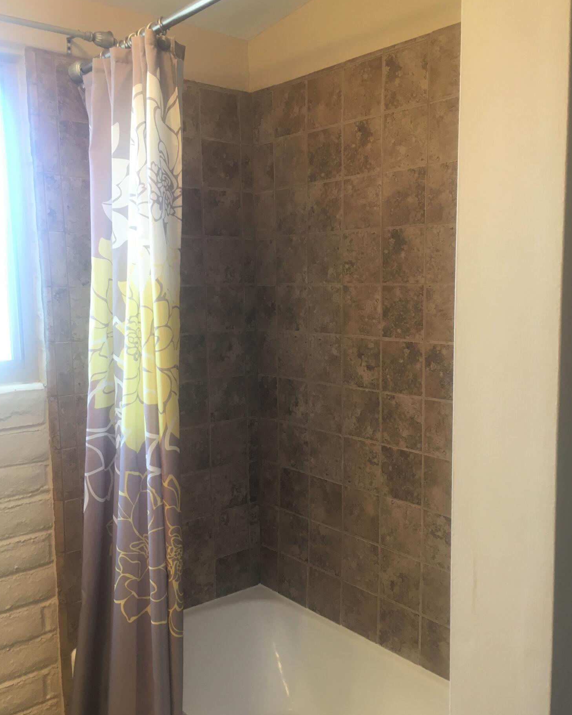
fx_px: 656
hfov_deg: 47.1
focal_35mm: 31
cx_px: 288
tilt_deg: -8.0
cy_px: 375
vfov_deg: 57.2
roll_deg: -1.7
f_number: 2.2
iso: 50
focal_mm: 4.15
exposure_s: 1/30
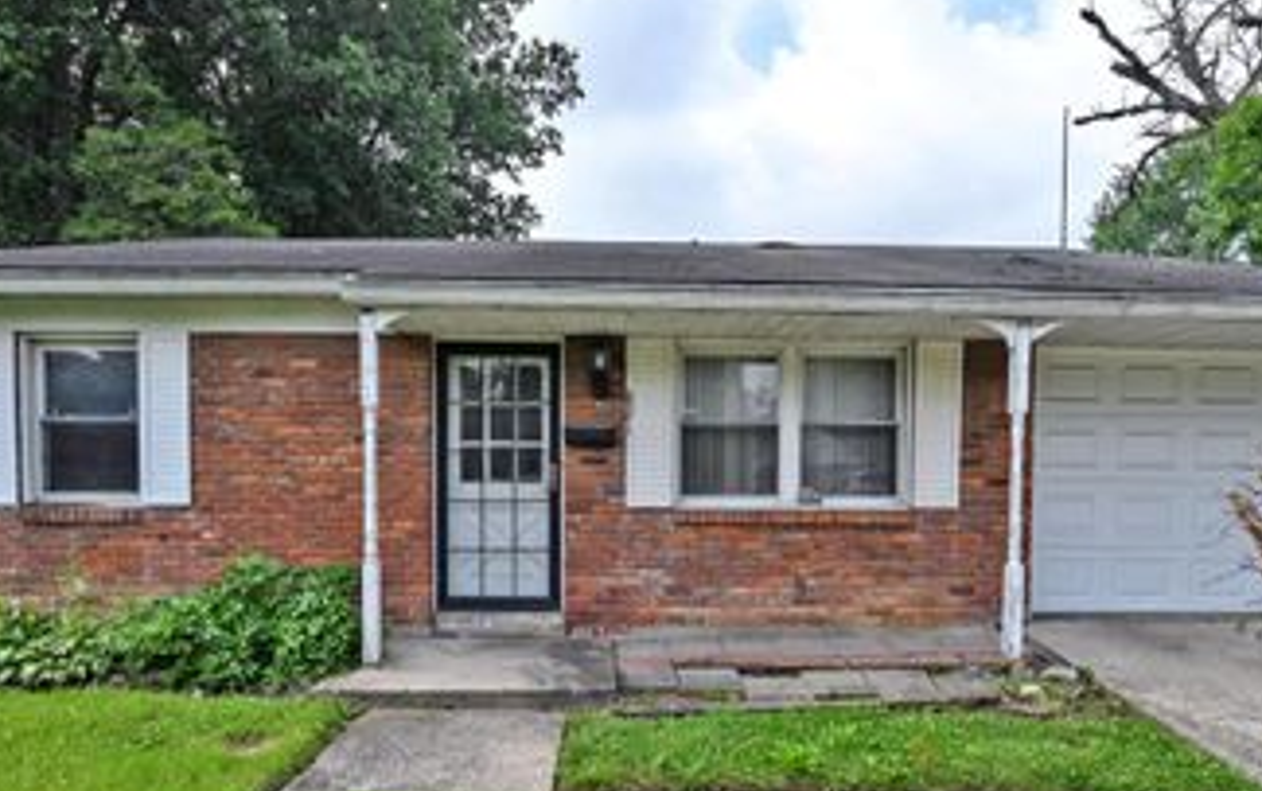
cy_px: 497
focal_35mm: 22
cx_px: 635
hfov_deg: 79.6
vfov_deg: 54.5
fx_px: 757
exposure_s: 1/320
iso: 100
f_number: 6.3
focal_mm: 14
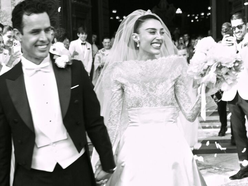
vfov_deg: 18.7
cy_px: 93
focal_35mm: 79
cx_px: 124
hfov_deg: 24.7
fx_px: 566
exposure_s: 1/125
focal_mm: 100
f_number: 10
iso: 5000
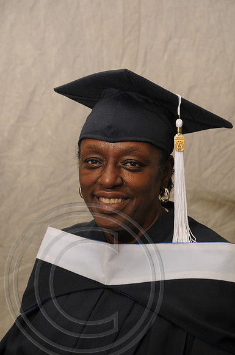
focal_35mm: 105
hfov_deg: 13.0
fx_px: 1031
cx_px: 118
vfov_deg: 19.5
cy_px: 178
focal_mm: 70
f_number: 5.6
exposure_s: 1/40
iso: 200
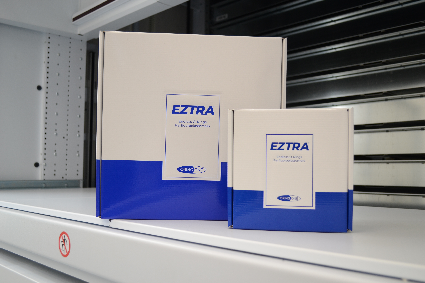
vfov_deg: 36.9
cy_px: 142
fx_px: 425
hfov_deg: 53.1
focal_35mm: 36
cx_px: 212
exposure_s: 1/20
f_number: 4
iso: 200
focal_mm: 24
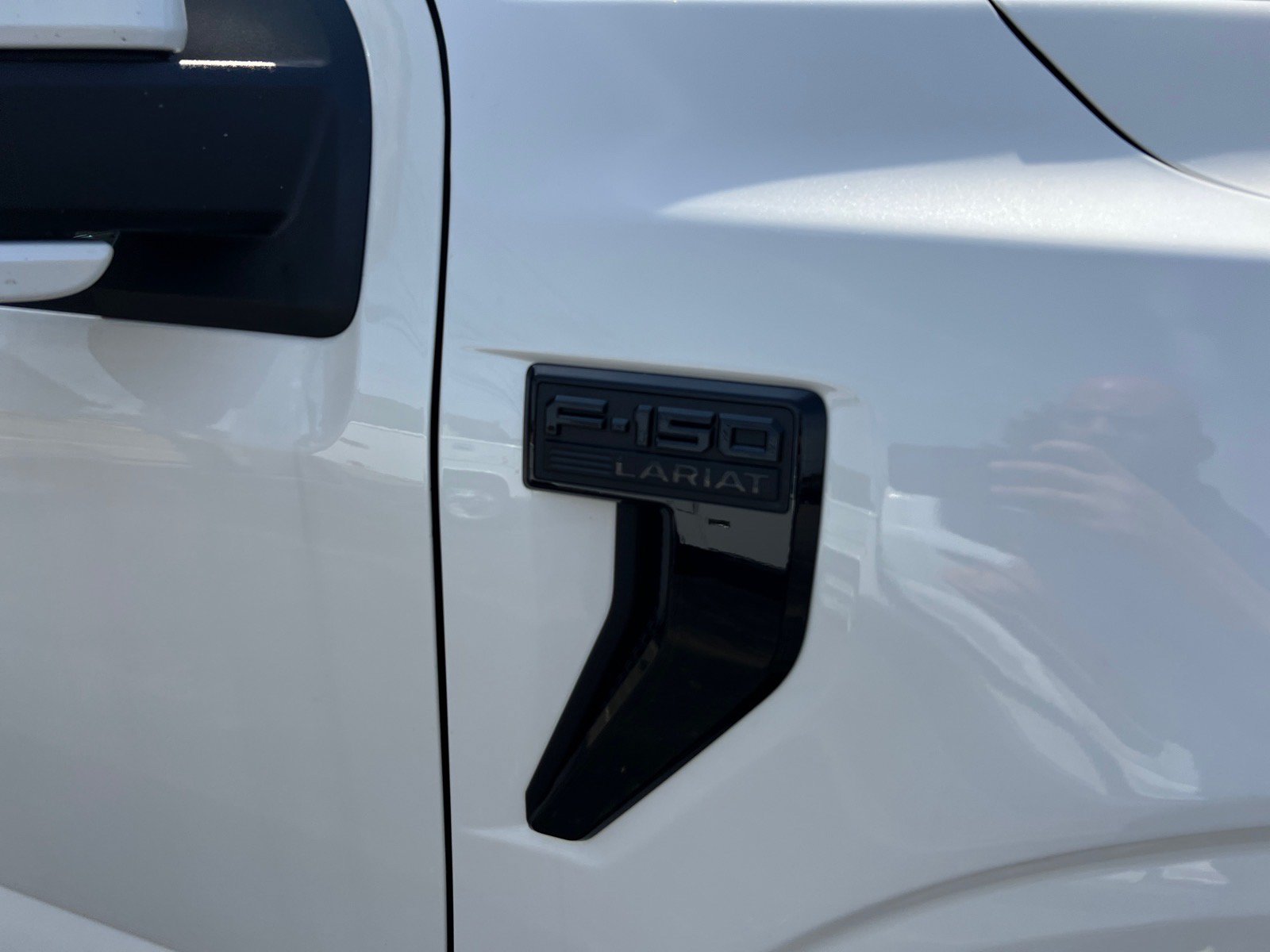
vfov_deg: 53.1
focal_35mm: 26
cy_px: 476
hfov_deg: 67.3
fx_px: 954
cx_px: 635
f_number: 1.5
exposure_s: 1/4831
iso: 50
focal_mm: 5.7
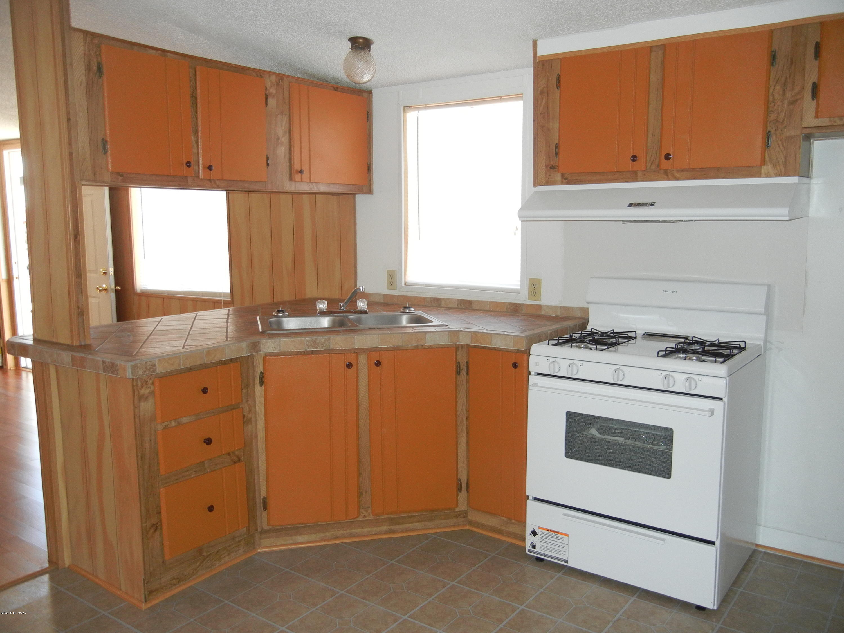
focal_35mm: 30
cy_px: 316
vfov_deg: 46.8
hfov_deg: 60.0
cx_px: 422
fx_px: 731
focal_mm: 5.4
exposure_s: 1/118
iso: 230
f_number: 3.5
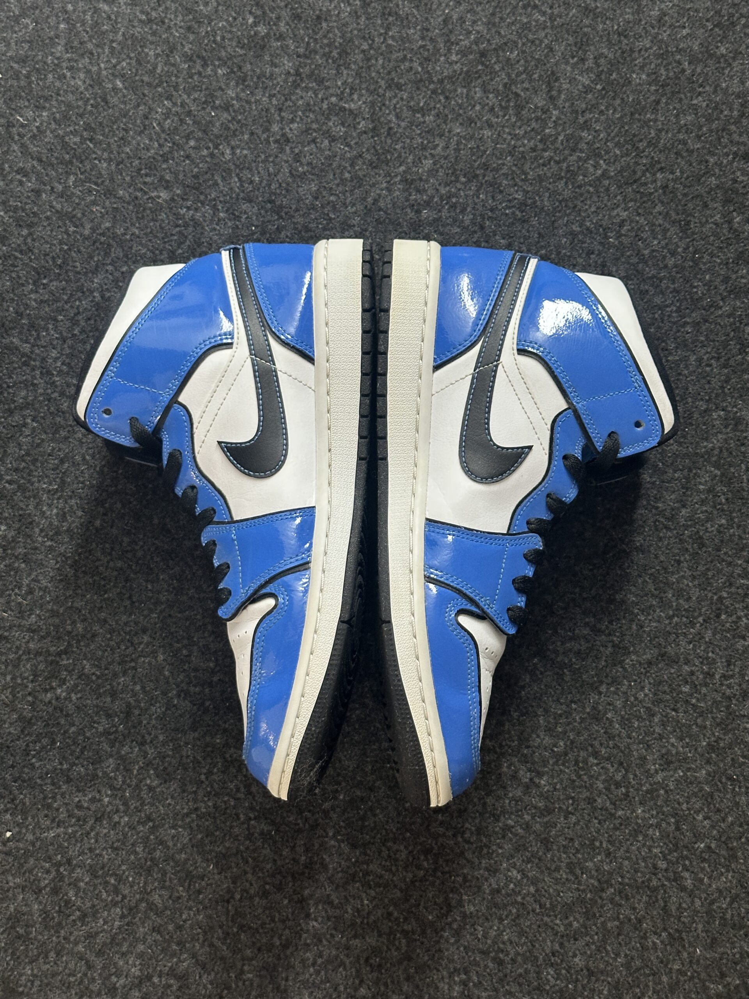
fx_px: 1385
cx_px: 374
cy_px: 500
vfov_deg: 39.7
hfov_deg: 30.3
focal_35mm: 48
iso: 250
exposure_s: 1/36
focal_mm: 6.86
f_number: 1.78
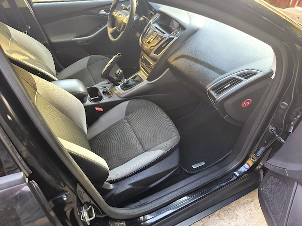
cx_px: 151
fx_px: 201
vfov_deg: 58.9
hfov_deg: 73.9
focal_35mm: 23
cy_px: 113
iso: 800
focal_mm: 6.18
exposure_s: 1/50.3
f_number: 1.65
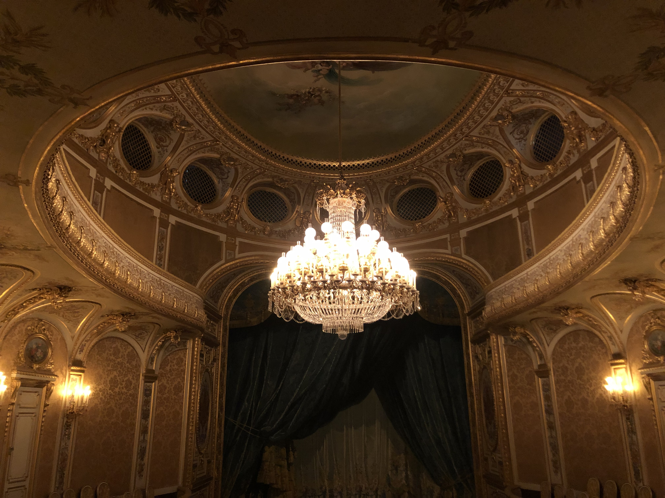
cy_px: 249
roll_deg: +1.3
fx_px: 538
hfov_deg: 63.4
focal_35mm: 28
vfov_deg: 49.7
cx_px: 332
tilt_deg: +17.3
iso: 200
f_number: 1.8
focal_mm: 4
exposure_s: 1/4
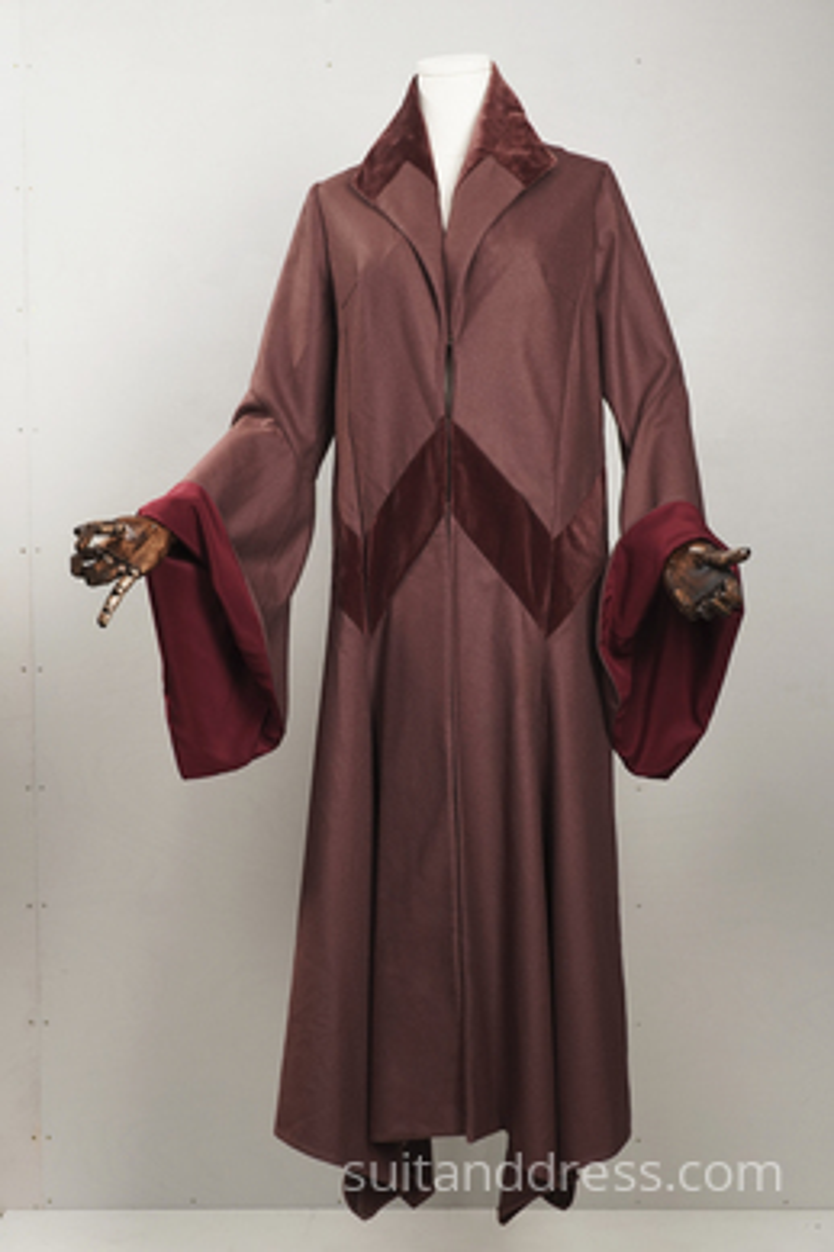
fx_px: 1669
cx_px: 417
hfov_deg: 28.1
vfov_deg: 41.1
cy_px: 626
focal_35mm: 48
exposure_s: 1/40
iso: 400
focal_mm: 32
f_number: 6.3
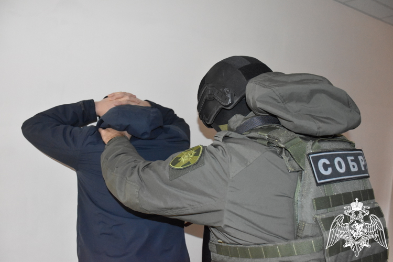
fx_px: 360
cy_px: 131
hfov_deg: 57.2
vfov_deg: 40.0
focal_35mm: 33
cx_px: 196
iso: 5000
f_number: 3.5
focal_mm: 22
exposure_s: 1/60
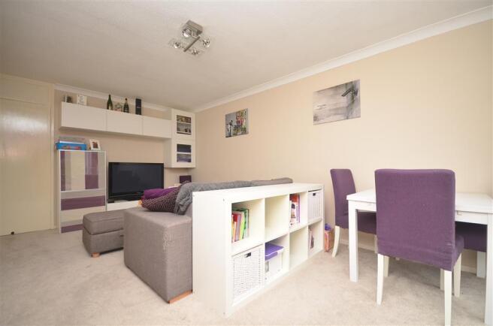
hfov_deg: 100.5
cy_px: 163
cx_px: 246
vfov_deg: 77.0
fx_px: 205
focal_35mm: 15
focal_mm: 10
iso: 200
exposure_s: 1/25
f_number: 5
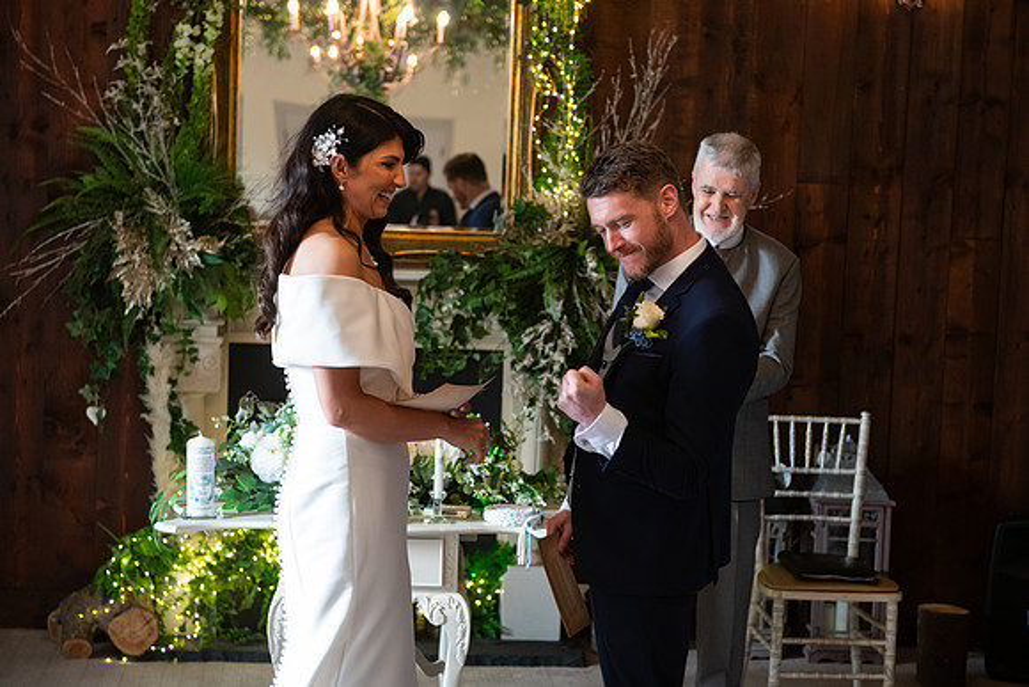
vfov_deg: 18.7
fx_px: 2085
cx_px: 536
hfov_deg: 27.7
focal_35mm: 73
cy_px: 344
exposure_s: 1/160
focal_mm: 70
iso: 1000
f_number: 3.5
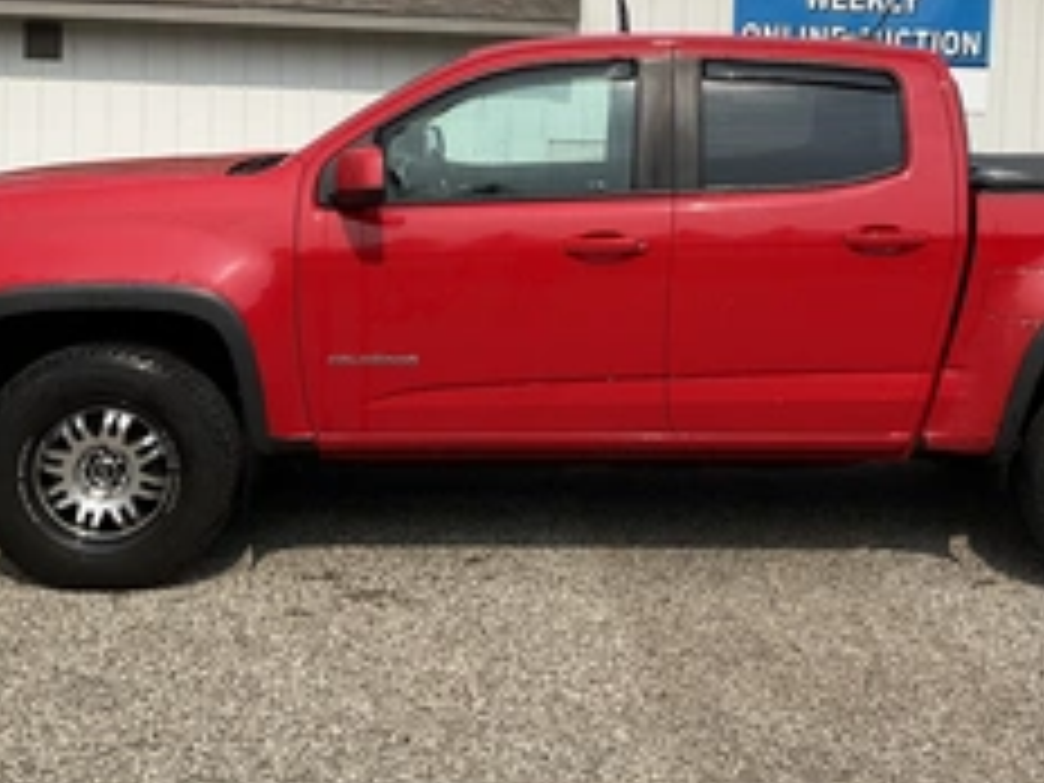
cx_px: 662
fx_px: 1508
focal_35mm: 50
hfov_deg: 37.9
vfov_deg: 28.8
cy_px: 230
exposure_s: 1/3125
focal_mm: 3
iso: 25
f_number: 1.8
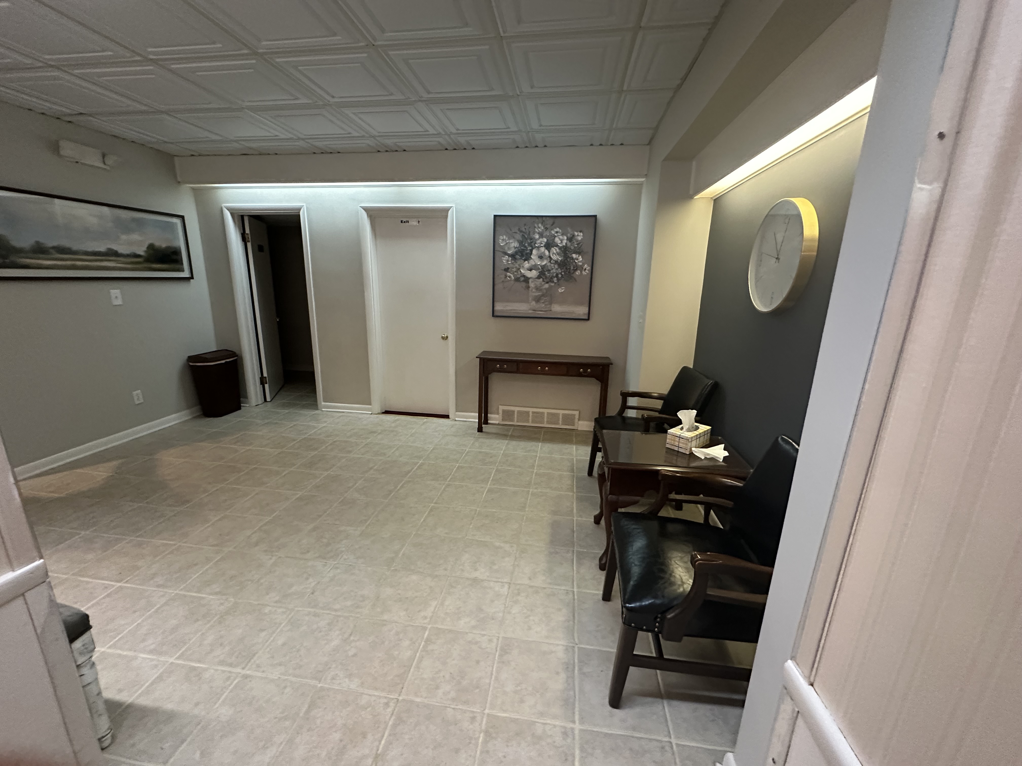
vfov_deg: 85.7
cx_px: 511
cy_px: 383
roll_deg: -2.1
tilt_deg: -13.3
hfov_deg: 102.1
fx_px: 413
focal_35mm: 14
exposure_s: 1/60
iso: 640
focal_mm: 2.22
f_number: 2.2
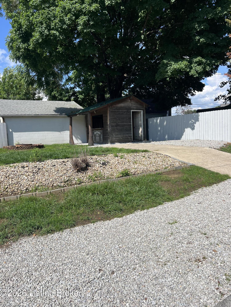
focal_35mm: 26
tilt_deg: -6.6
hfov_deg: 53.1
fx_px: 231
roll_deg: +2.0
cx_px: 116
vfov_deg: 67.3
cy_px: 154
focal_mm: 5.7
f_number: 1.5
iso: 50
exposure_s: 1/4444
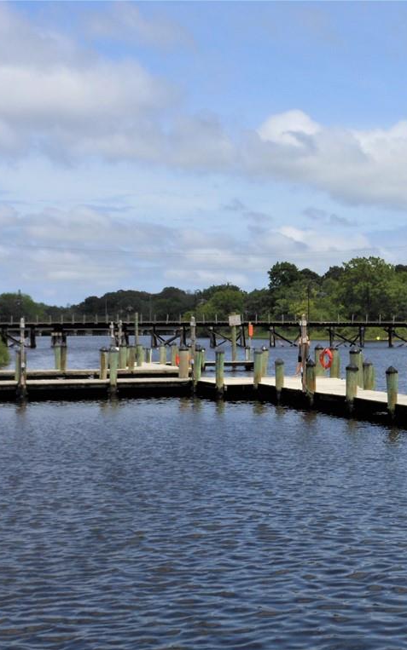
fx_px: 1136
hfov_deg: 20.3
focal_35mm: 64
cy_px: 326
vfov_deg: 32.0
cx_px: 262
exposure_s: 1/800
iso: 80
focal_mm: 8.1
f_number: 4.6
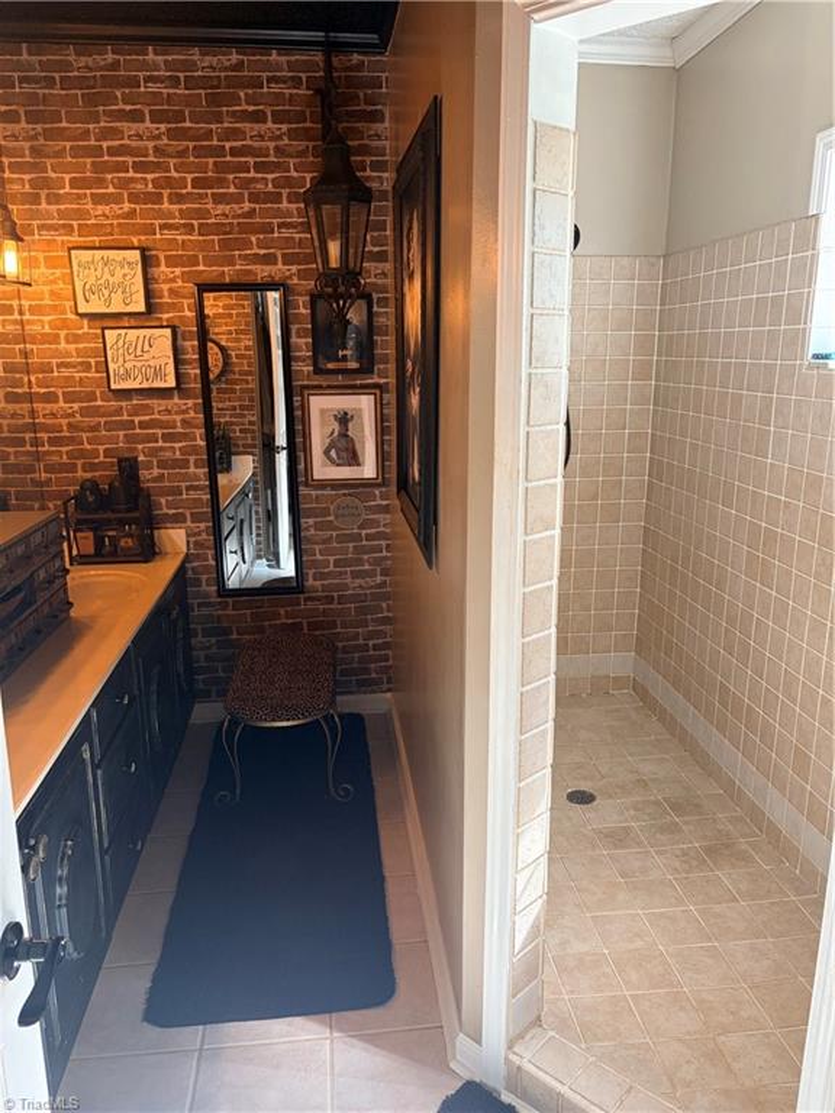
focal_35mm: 26
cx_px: 418
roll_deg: -0.4
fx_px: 836
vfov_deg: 67.3
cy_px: 556
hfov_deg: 53.1
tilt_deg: -13.6
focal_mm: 5.96
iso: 160
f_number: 1.6
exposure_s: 1/120
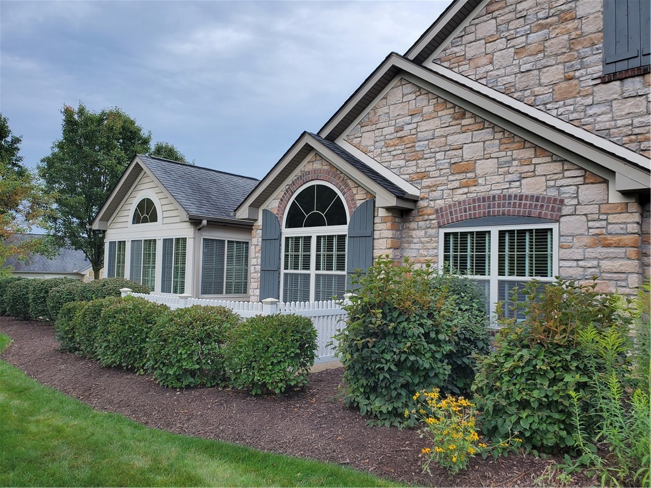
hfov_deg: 67.3
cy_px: 244
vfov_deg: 53.1
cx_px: 326
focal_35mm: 26
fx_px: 489
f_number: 2.4
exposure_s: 1/404
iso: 50
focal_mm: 4.3
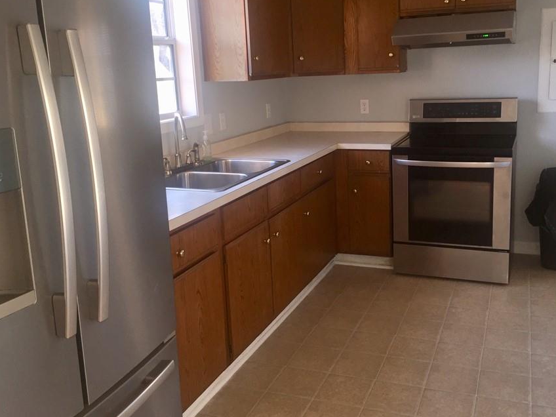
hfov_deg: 52.4
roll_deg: +1.3
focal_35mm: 35
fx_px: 562
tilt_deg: -11.6
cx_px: 323
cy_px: 181
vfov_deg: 40.6
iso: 50
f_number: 2.2
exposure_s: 1/30
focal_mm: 4.15
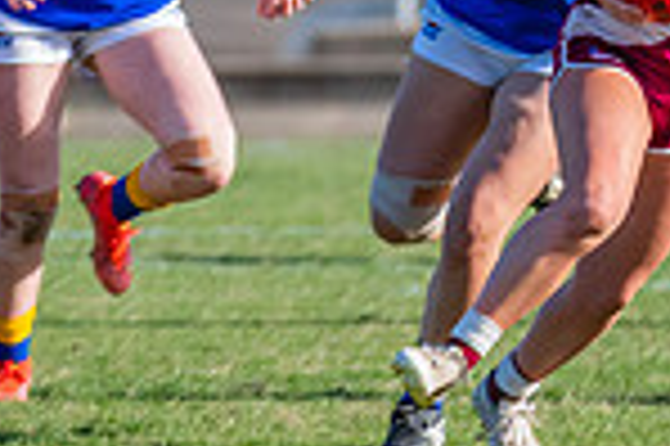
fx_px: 25822
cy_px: -107
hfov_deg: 1.5
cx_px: 791
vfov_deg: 1.0
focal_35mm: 1389
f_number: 6.3
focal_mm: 300
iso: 800
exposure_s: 1/1600
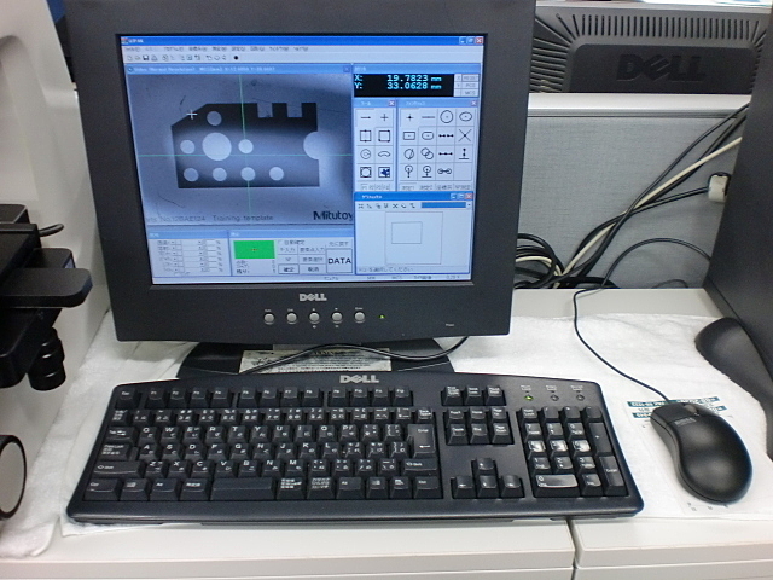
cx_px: 386
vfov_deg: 40.7
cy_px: 290
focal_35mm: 35
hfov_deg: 52.6
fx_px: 782
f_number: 3.1
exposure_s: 1/60
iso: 200
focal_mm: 6.3
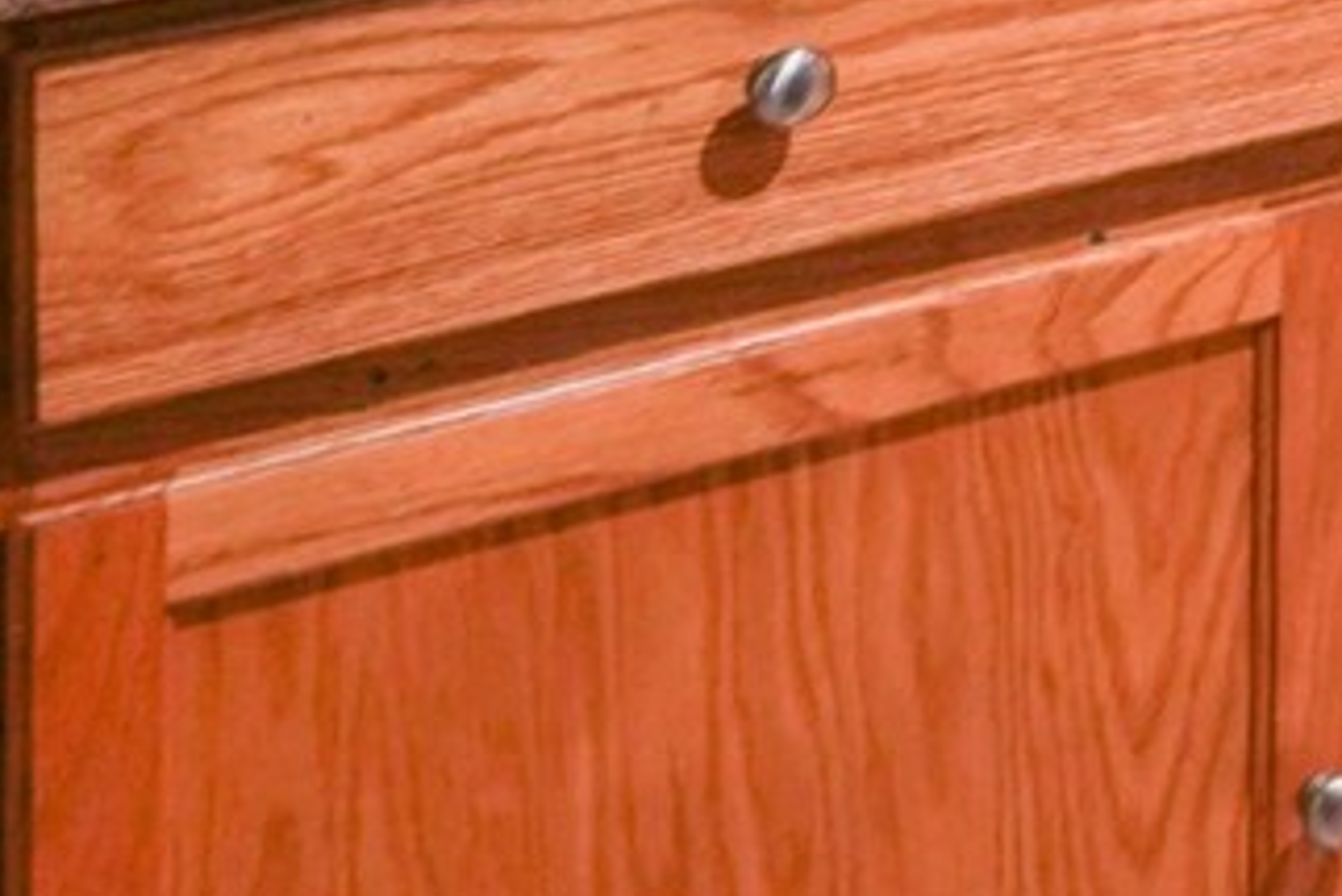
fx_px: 5186
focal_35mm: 139
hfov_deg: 10.8
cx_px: 3824
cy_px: -1463
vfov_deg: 8.7
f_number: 9
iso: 640
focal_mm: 20.6
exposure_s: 1/6
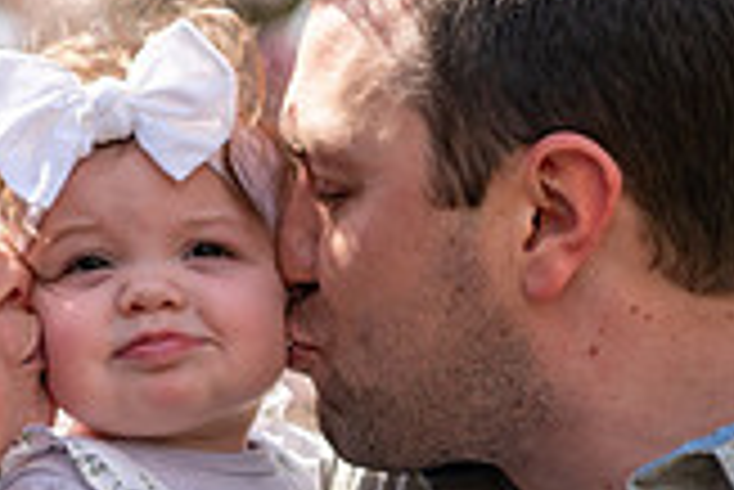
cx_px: 212
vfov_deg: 7.7
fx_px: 3632
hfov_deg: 11.5
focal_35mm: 178
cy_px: 328
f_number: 2.8
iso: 400
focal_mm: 50
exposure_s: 1/6400
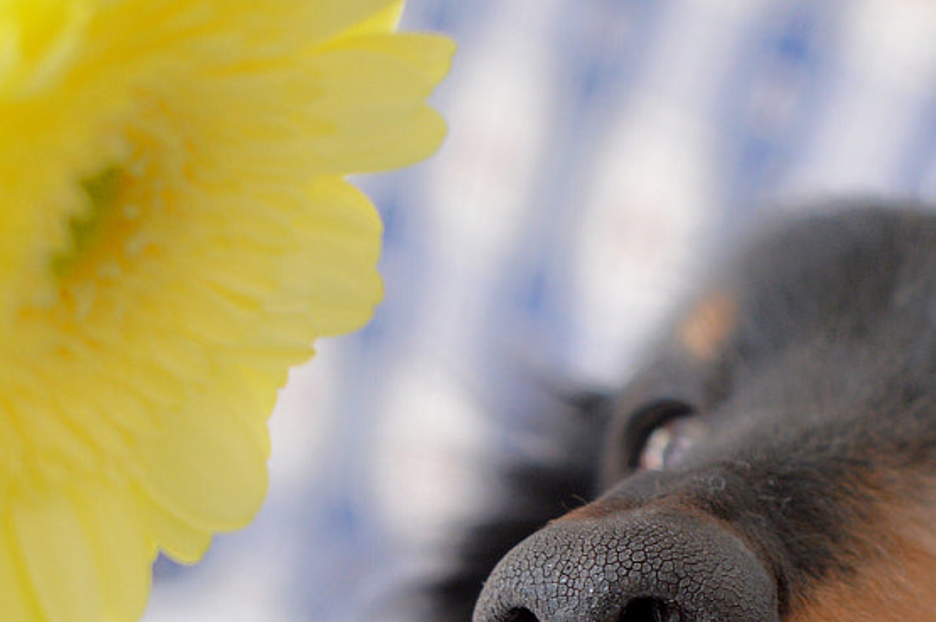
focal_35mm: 173
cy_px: 688
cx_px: 759
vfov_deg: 7.9
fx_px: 4494
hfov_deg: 11.8
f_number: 5
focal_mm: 40
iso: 320
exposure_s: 1/60
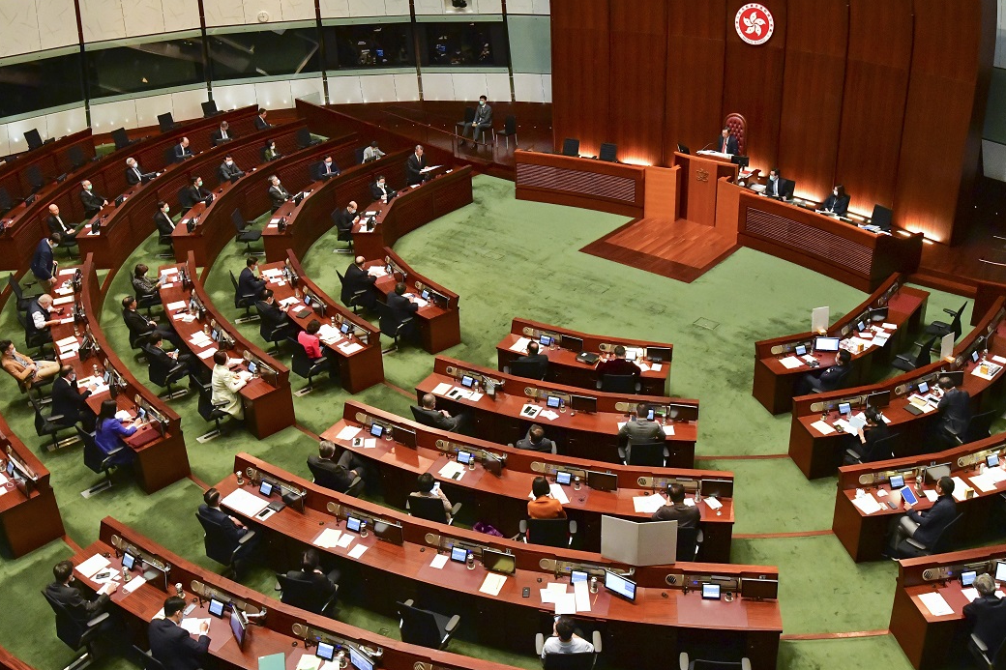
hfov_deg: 54.4
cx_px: 519
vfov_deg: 37.6
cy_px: 257
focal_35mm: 35
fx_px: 978
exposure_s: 1/125
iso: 6400
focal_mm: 26
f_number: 6.3
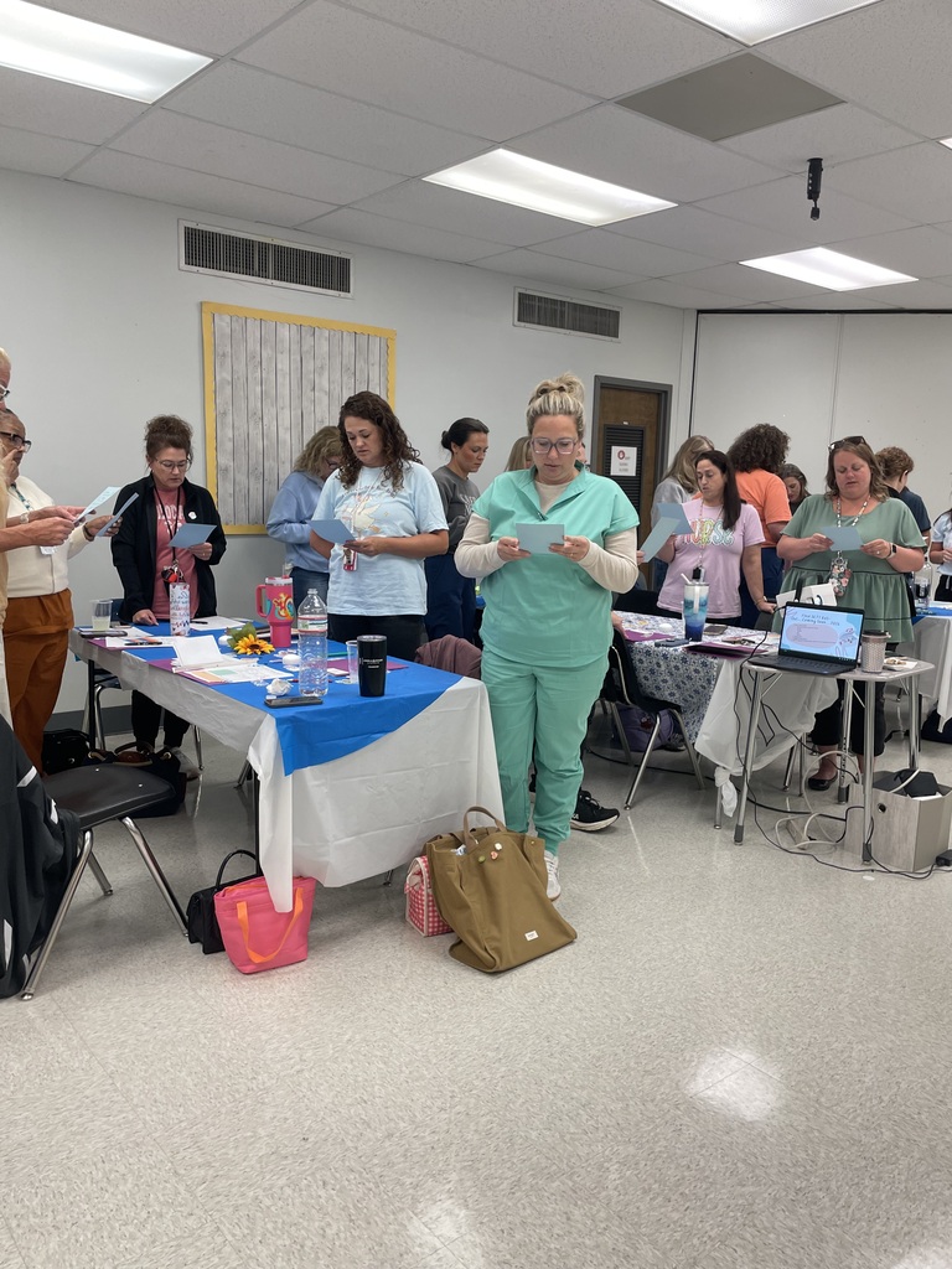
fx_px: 953
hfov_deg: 53.1
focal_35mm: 26
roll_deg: -0.8
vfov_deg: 67.3
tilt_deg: -7.3
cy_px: 634
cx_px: 476
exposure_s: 1/60
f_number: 1.6
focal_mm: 4.2
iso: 80
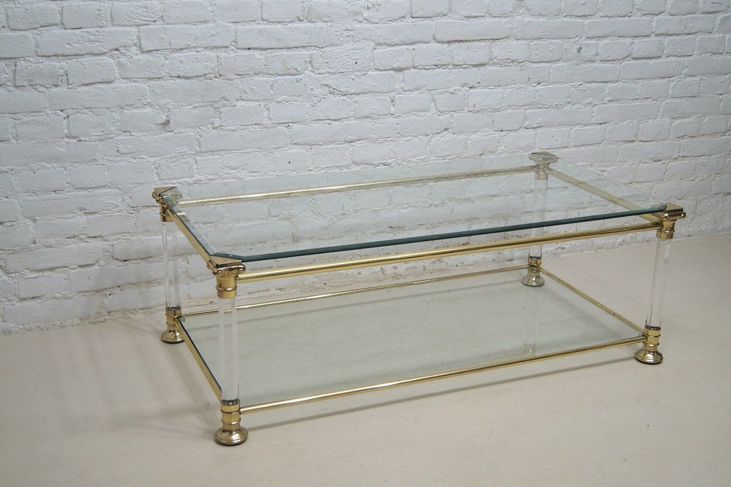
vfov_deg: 29.8
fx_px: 913
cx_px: 366
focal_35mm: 45
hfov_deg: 43.6
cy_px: 244
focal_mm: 30
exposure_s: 1/160
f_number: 4.5
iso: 400
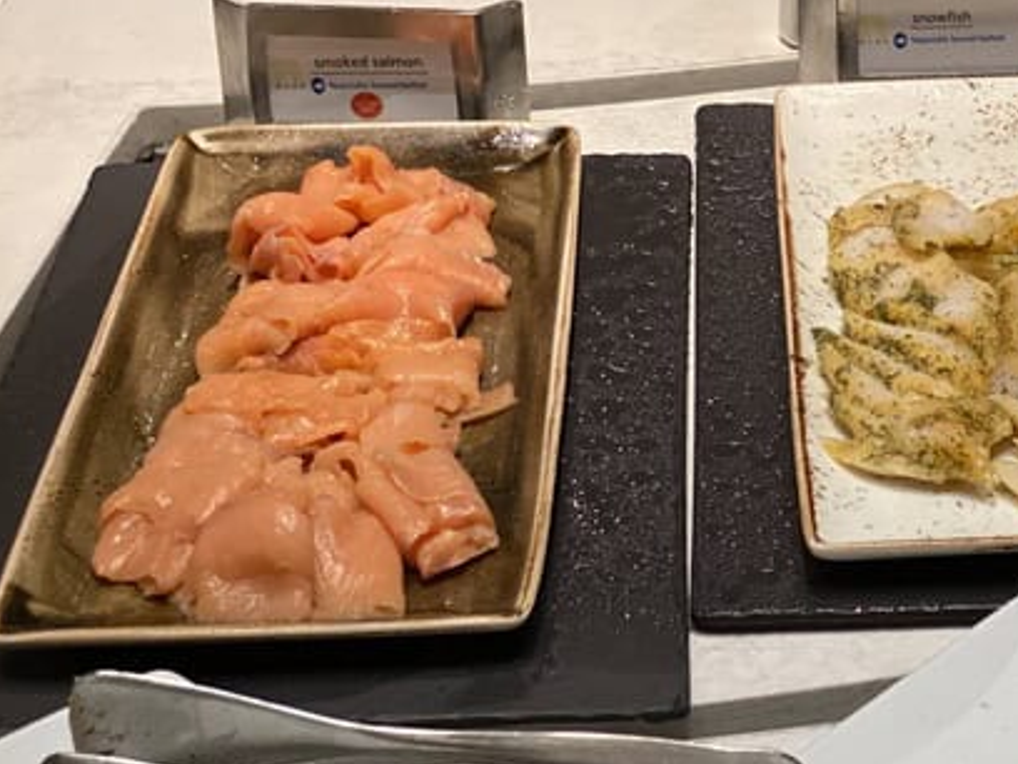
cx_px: 933
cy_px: 245
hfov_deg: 18.9
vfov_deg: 14.5
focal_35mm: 102
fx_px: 3000
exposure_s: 1/100
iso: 250
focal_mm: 6
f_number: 2
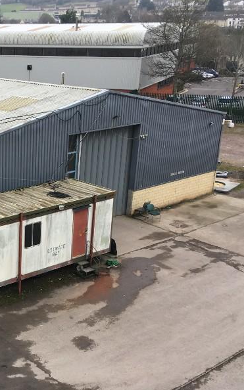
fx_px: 564
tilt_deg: -21.3
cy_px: 236
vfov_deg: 38.0
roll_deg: +0.8
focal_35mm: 53
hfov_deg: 23.1
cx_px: -15
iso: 25
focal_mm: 4.15
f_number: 2.2
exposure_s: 1/132
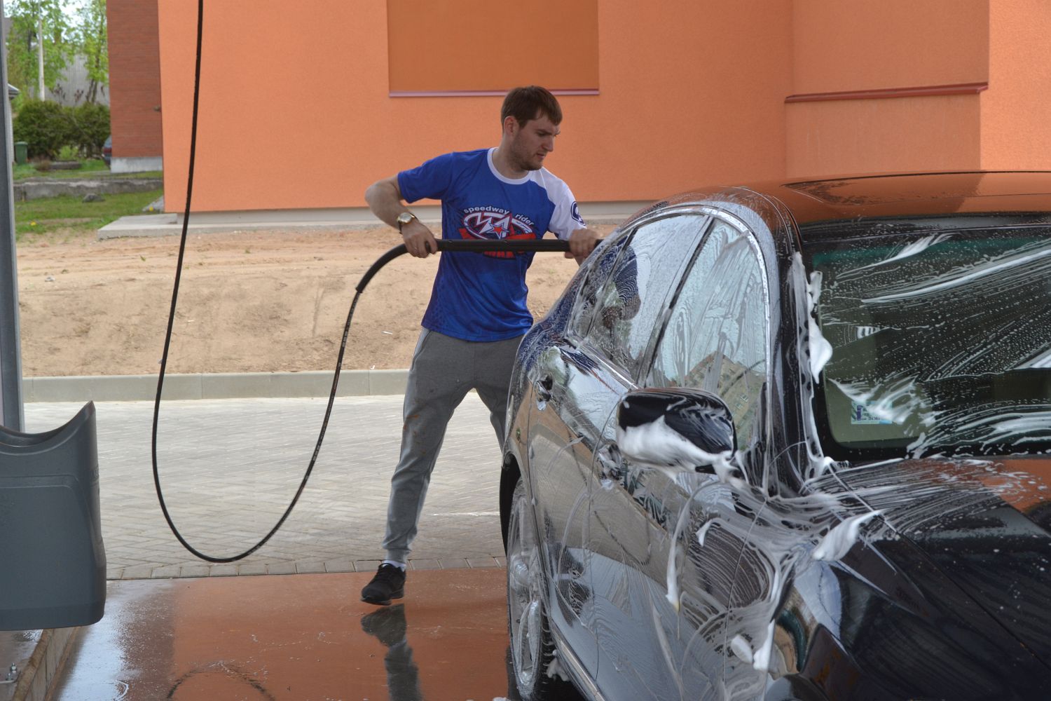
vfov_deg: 18.2
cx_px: 526
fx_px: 2189
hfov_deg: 27.0
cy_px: 350
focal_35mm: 75
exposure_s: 1/200
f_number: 10
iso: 400
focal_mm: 50
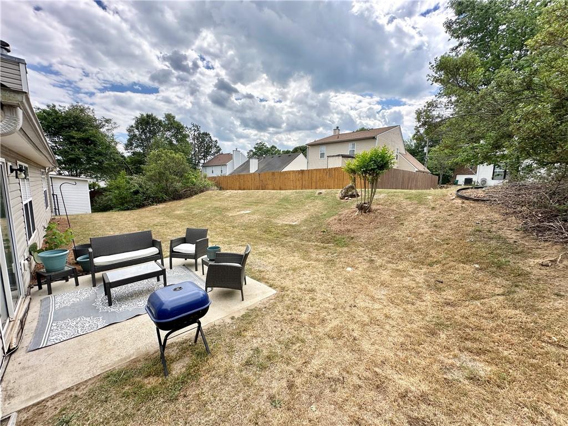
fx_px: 230
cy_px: 213
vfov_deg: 85.7
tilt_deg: -6.8
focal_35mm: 14
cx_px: 284
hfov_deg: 102.1
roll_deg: -1.9
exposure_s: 1/1014
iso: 40
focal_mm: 2.22
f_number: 2.2
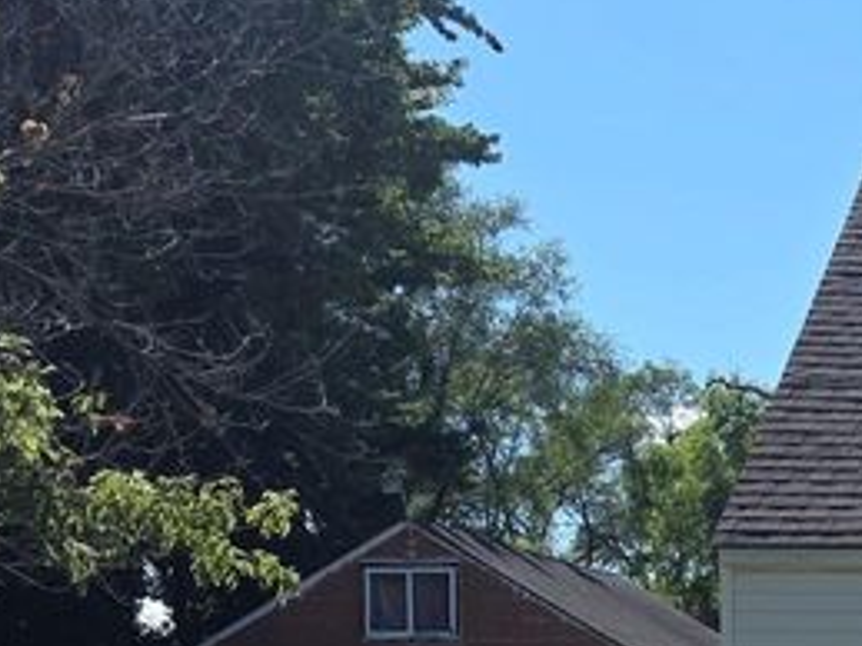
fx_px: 2265
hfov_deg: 18.8
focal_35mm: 91
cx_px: 1311
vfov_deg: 15.3
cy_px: 882
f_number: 1.7
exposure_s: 1/5608
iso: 80
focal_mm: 6.3
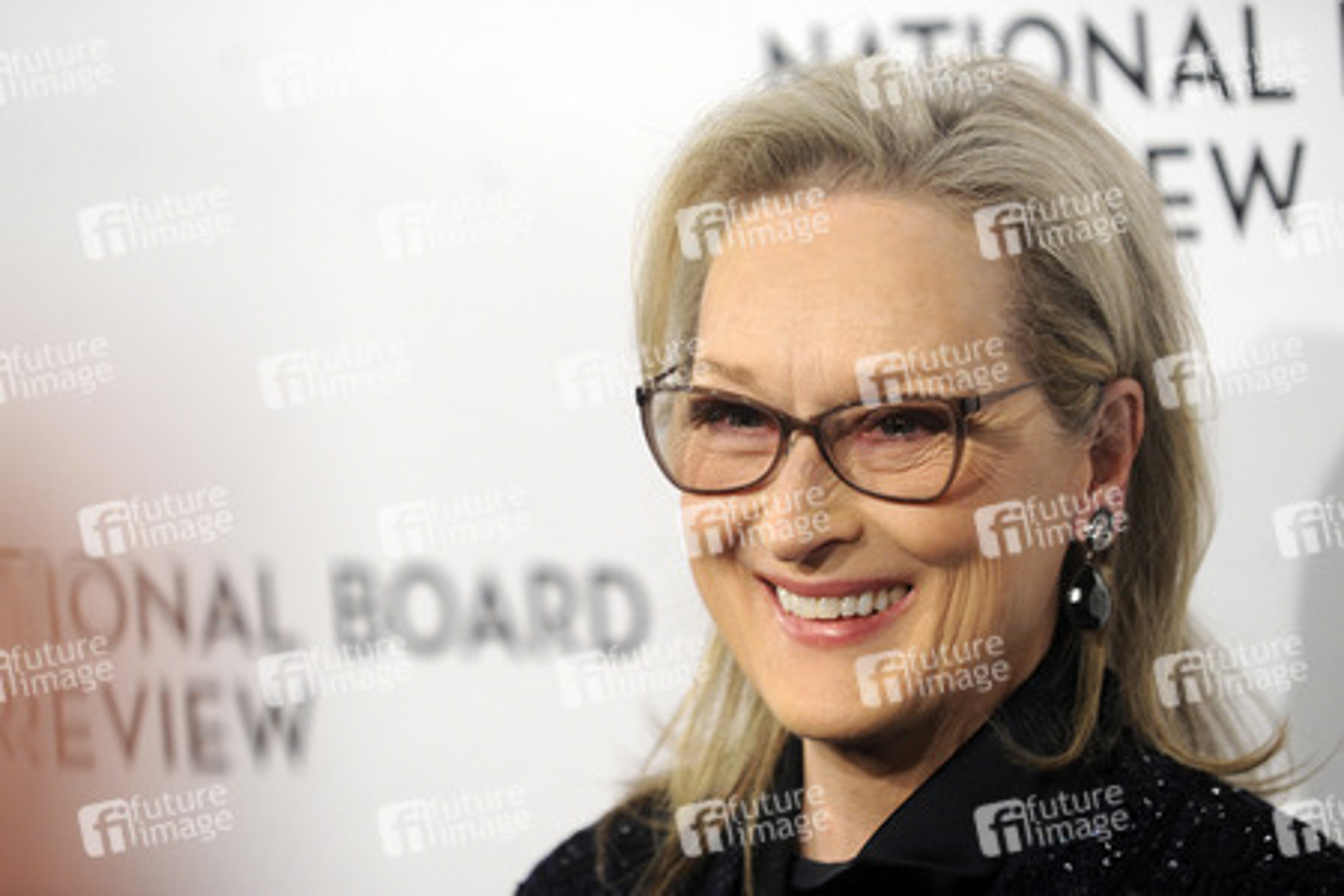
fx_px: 6533
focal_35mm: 175
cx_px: 672
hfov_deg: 11.7
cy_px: 448
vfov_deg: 7.8
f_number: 4
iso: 1600
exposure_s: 1/200
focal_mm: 175
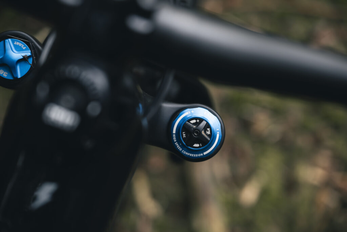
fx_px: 839
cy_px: 116
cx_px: 174
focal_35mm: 87
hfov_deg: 23.4
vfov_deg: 15.7
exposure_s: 1/250
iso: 320
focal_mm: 87
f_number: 4
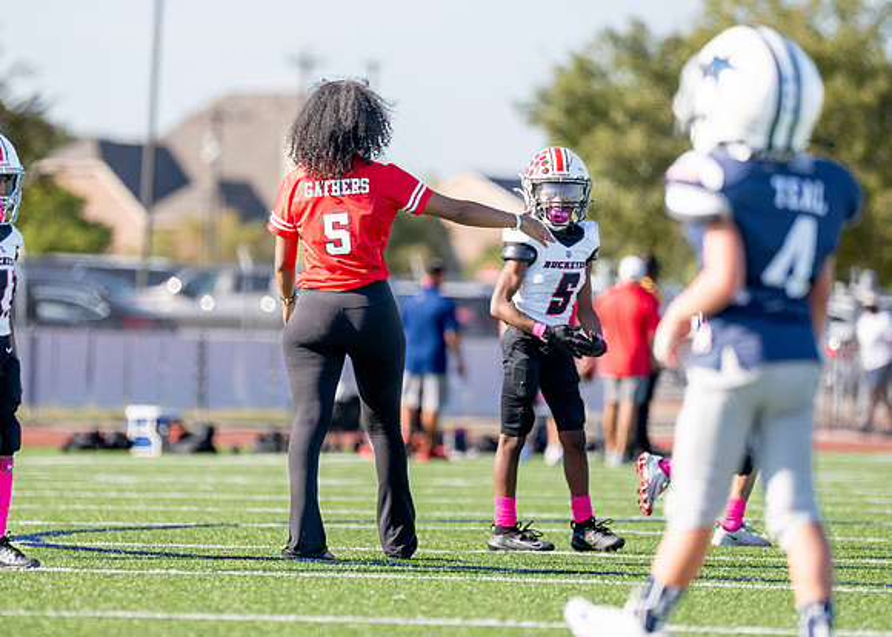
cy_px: 283
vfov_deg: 4.1
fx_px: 8894
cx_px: 413
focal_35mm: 351
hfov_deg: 5.7
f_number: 2.8
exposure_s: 1/4000
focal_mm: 200
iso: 320
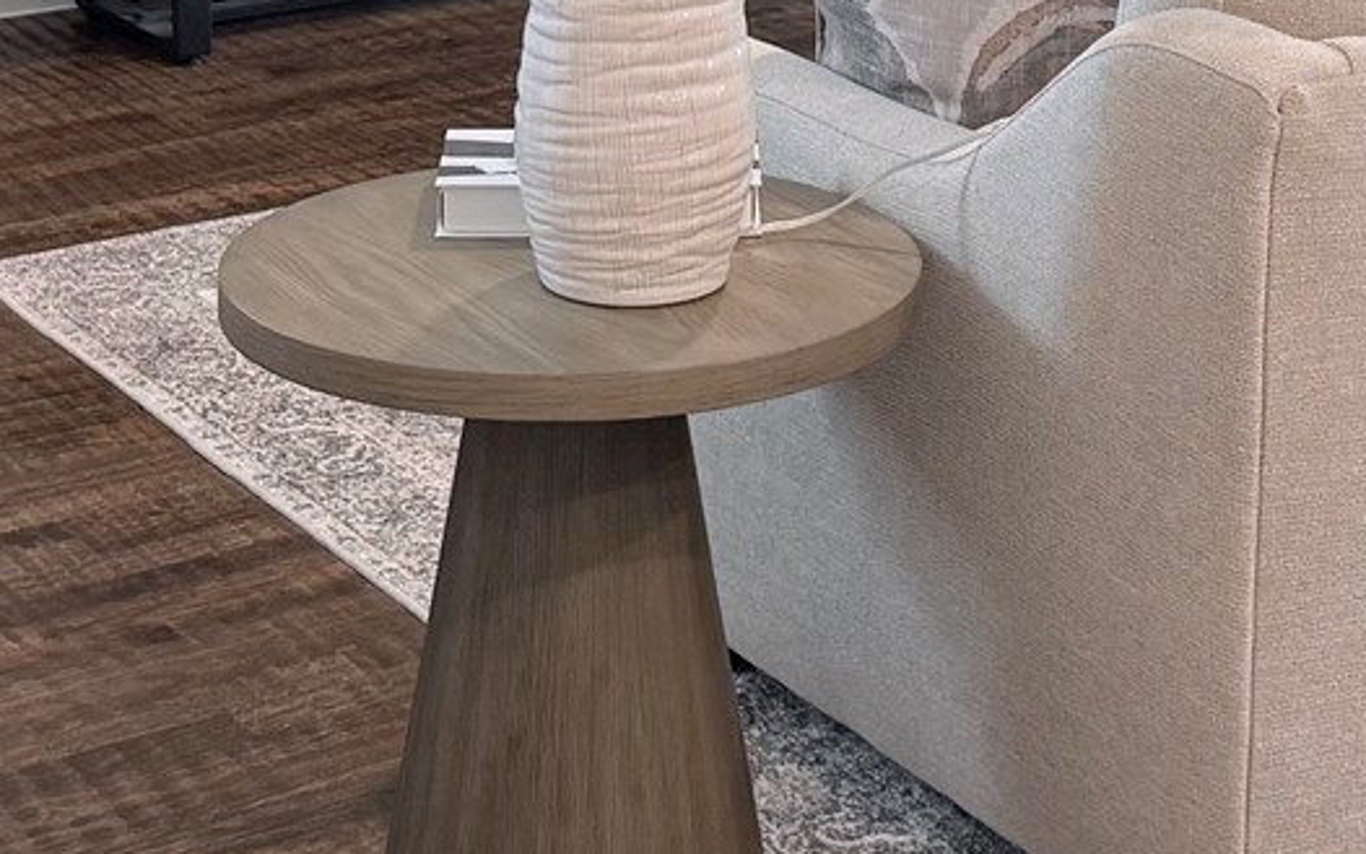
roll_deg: -0.4
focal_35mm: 99
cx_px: 789
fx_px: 3686
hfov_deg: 21.0
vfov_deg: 12.6
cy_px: -382
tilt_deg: -8.0
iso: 125
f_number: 1.78
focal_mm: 6.76
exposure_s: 1/60
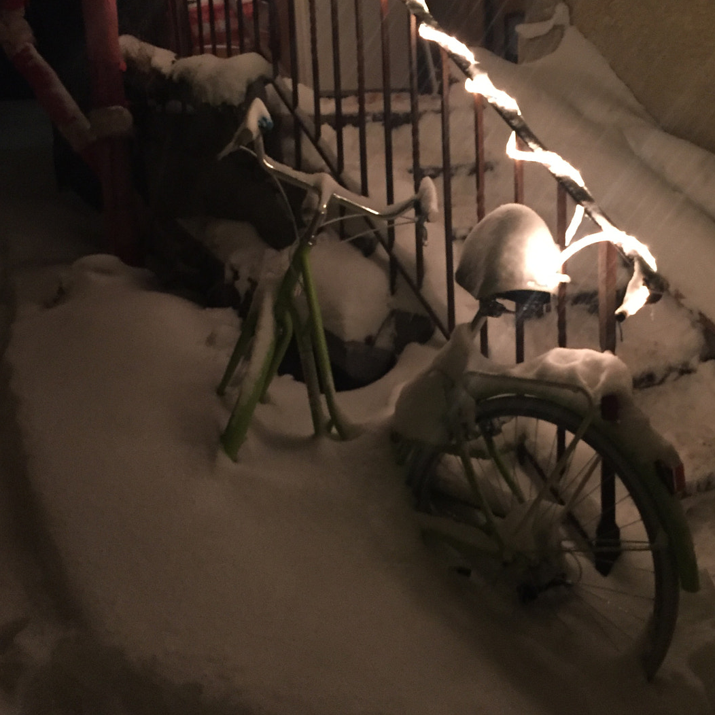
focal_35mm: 39
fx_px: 911
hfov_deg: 42.8
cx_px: 402
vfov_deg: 42.8
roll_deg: +2.1
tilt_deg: -13.2
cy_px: 351
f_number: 2.2
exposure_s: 1/17
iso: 500
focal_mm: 4.15
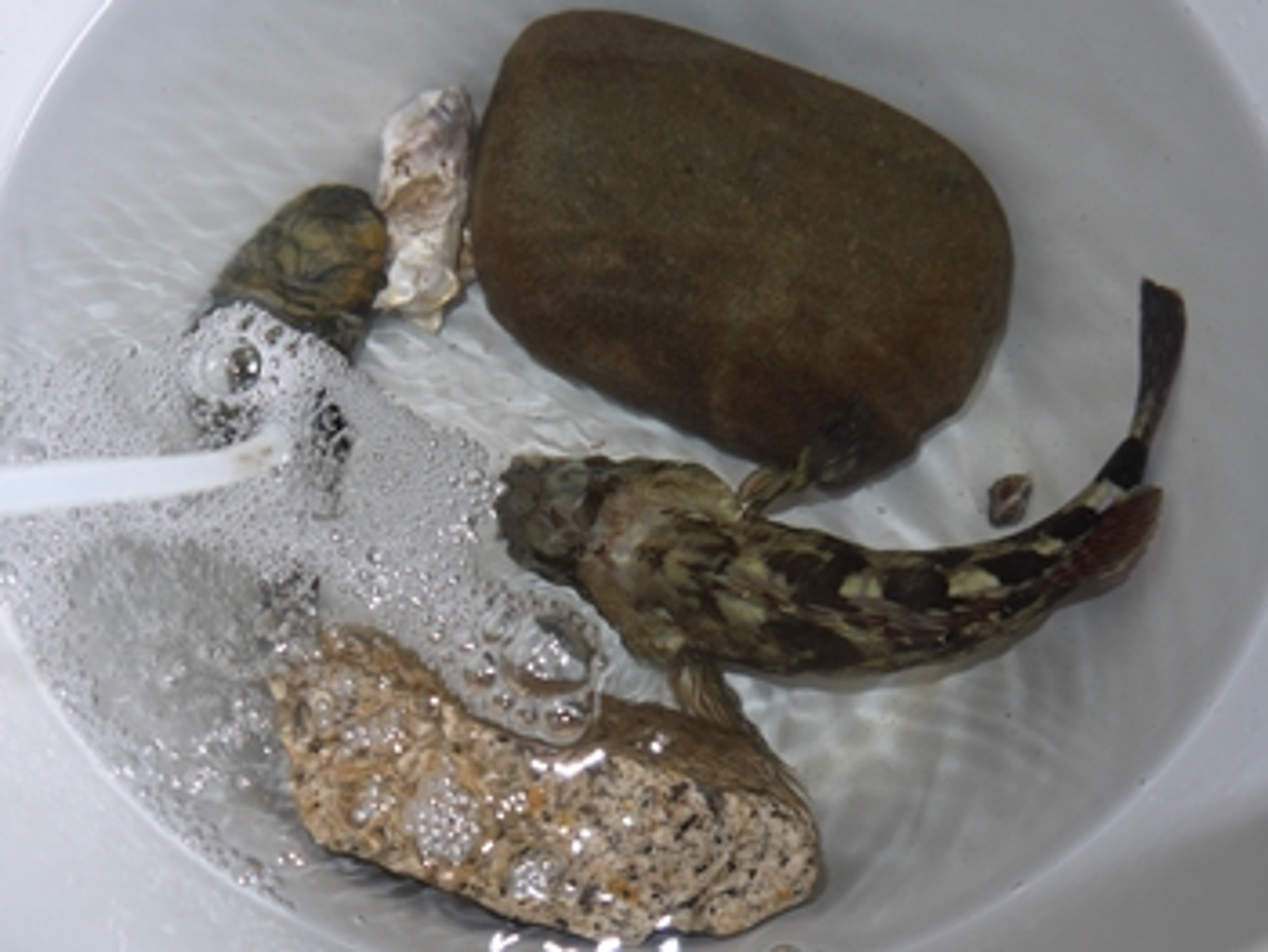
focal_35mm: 39
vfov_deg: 36.9
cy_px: 476
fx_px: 1430
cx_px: 634
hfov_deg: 47.8
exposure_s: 1/60
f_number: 3.5
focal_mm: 14
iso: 100
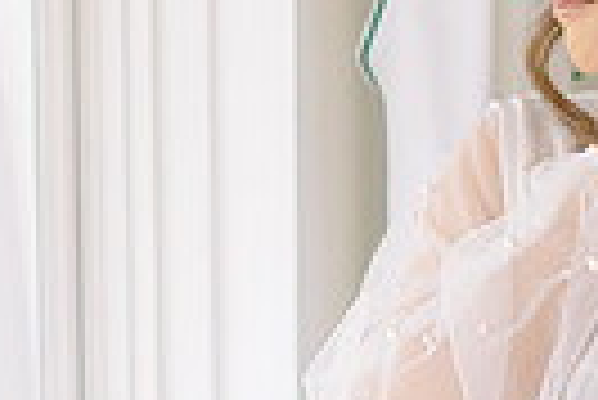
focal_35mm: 218
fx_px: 3625
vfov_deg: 6.3
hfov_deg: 9.4
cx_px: 13
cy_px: 182
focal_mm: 50
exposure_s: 1/200
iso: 1000
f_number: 1.8
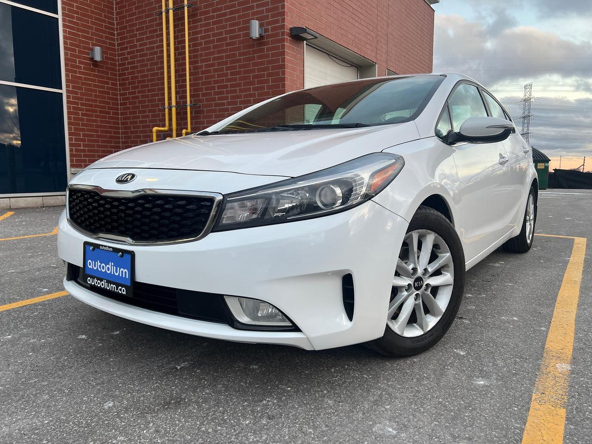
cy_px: 222
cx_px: 296
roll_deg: -0.2
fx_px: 445
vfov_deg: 53.1
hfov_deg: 67.3
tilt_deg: -6.6
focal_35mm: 26
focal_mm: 5.7
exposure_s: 1/121
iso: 64
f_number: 1.5
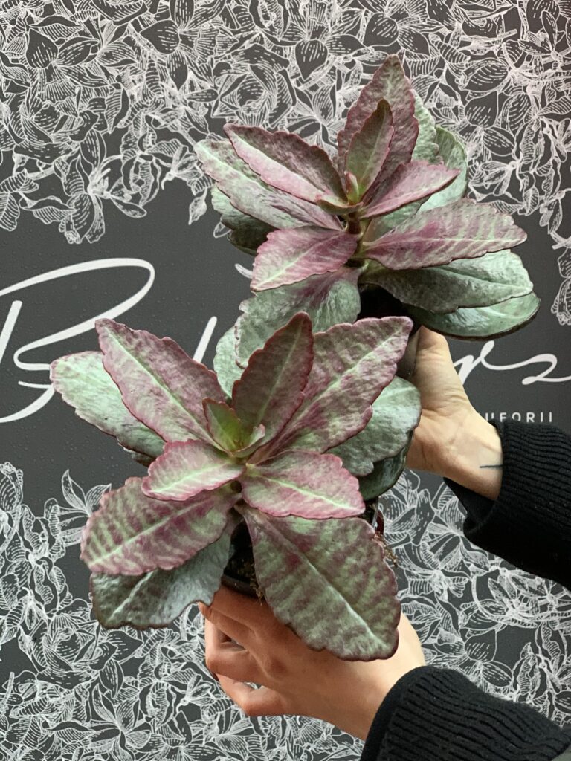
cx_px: 286
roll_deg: +0.6
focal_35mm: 52
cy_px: 380
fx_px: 1144
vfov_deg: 36.8
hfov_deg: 28.0
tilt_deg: -5.7
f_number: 2.4
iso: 400
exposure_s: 1/54
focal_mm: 6
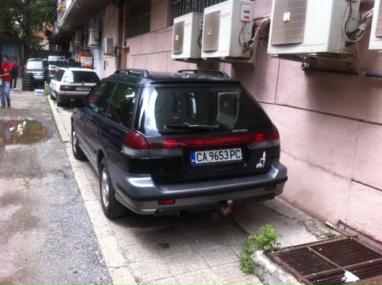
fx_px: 386
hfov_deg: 52.7
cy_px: 142
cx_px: 191
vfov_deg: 40.6
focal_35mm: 35
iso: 100
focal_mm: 3.85
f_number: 2.8
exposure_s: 1/120
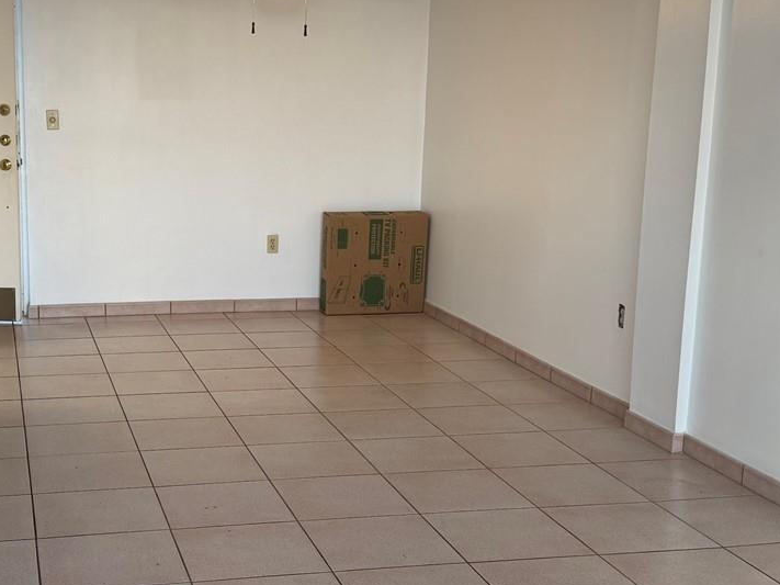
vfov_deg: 27.0
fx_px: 1217
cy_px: 302
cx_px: 258
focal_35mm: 54
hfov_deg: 35.2
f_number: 1.78
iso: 125
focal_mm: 6.76
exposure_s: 1/120
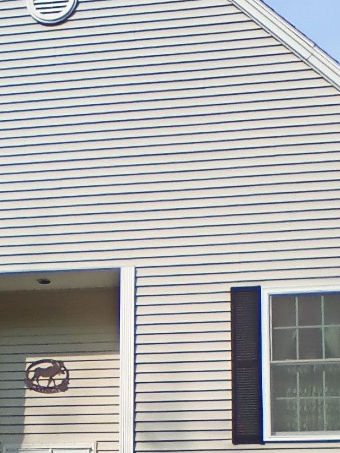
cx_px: 80
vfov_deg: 27.3
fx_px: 877
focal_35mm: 67
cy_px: 451
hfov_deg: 21.7
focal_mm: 2.38
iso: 102
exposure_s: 1/914
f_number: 2.4
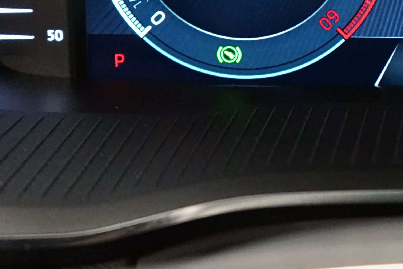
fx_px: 1298
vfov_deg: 11.4
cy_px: -108
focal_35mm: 116
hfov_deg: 16.9
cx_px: 487
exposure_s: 1/60
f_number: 4
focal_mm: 37
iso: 5000
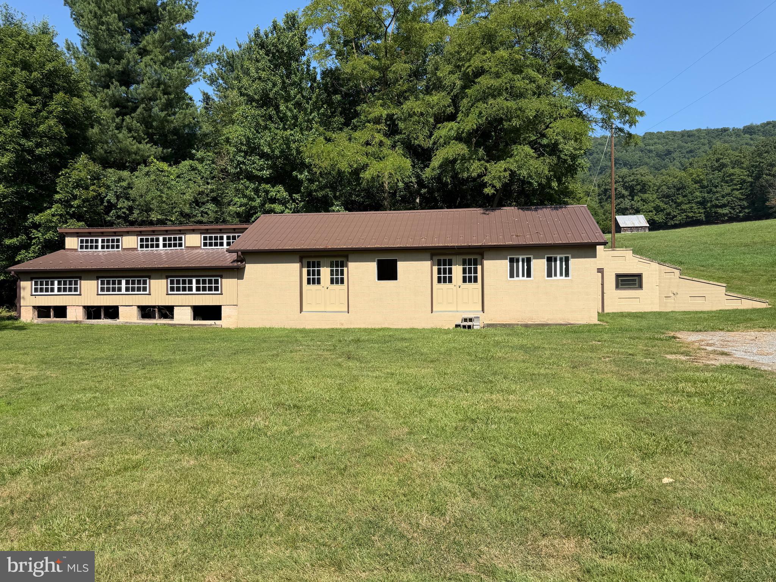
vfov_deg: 56.8
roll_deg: +0.7
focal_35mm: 24
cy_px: 291
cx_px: 388
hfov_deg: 71.6
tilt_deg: +0.8
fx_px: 538
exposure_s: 1/3953
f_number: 1.78
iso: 80
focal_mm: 6.76
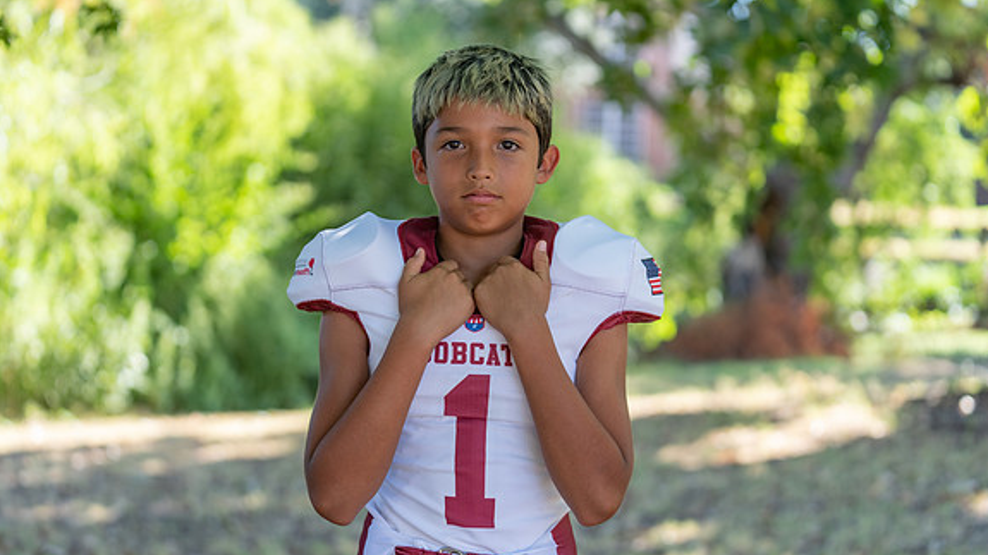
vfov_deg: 16.3
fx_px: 1938
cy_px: 272
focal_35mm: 74
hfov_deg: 28.6
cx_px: 495
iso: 200
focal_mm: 70
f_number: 2.8
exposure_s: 1/320
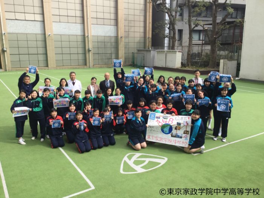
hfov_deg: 58.4
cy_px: 99
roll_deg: -0.1
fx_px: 236
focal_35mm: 31
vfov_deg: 45.4
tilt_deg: -11.8
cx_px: 132
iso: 25
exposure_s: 1/476
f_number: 2.4
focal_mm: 3.3
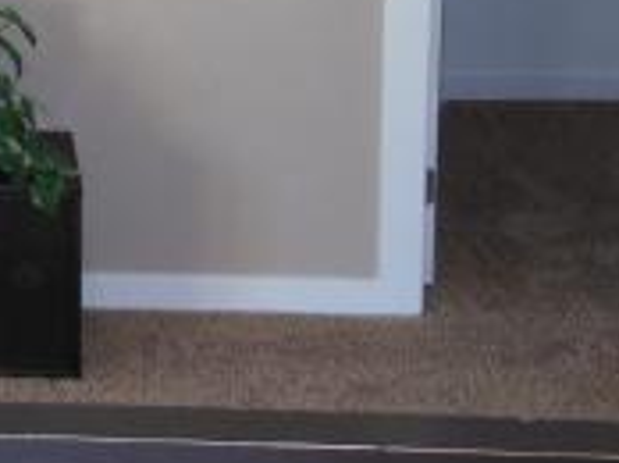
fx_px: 1643
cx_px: -263
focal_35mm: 92
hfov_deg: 19.1
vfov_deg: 15.4
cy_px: -110
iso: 200
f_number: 3.5
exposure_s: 1/30
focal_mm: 4.5
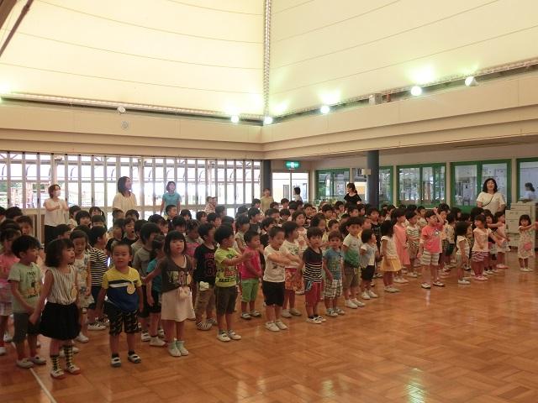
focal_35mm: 34
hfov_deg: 54.0
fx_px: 528
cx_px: 269
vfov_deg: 41.8
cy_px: 202
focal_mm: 6
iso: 250
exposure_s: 1/125
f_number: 3.9
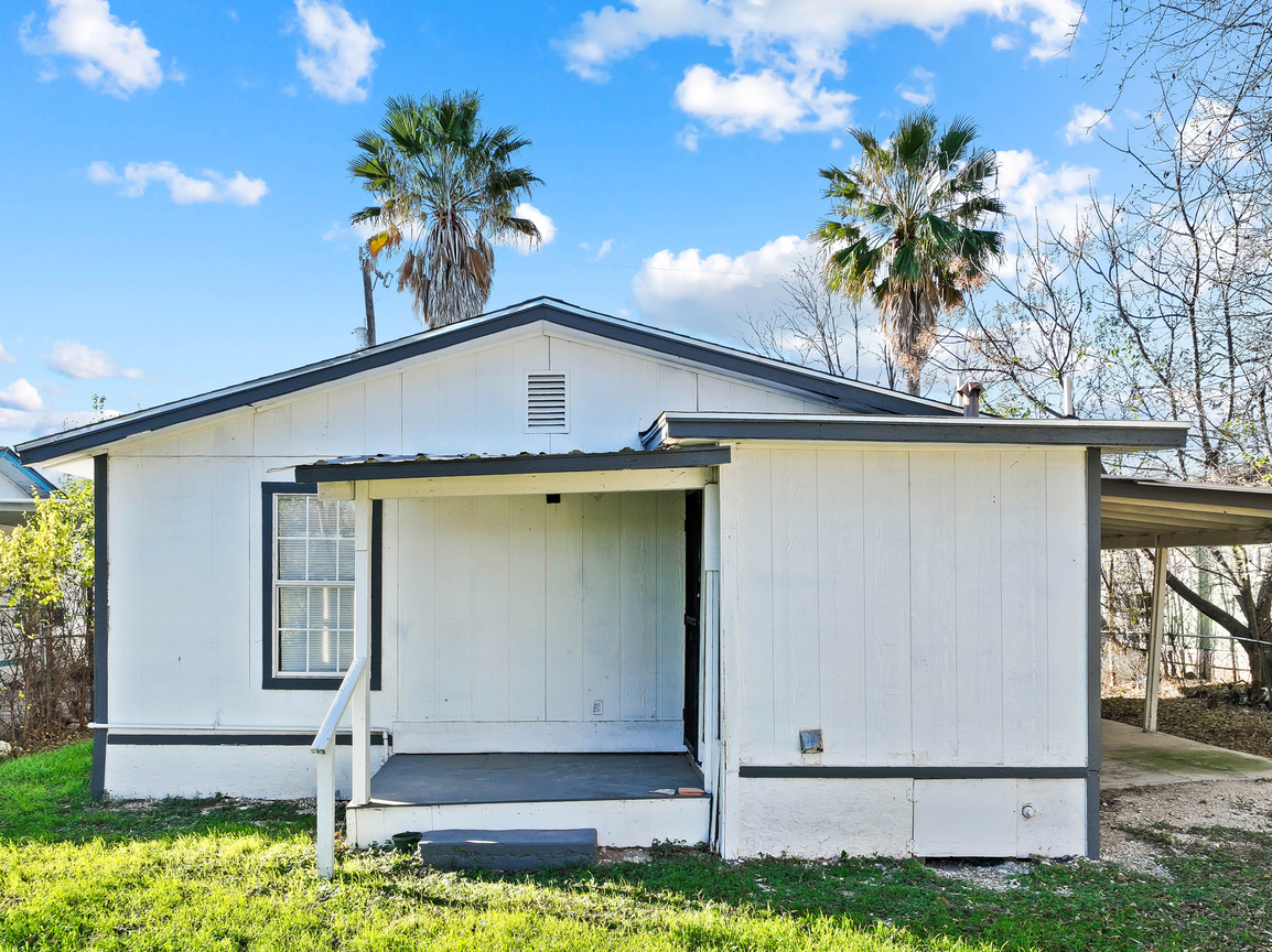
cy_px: 571
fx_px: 1102
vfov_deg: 46.5
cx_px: 593
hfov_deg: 59.9
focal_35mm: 30
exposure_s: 1/200
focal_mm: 12.29
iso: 100
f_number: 5
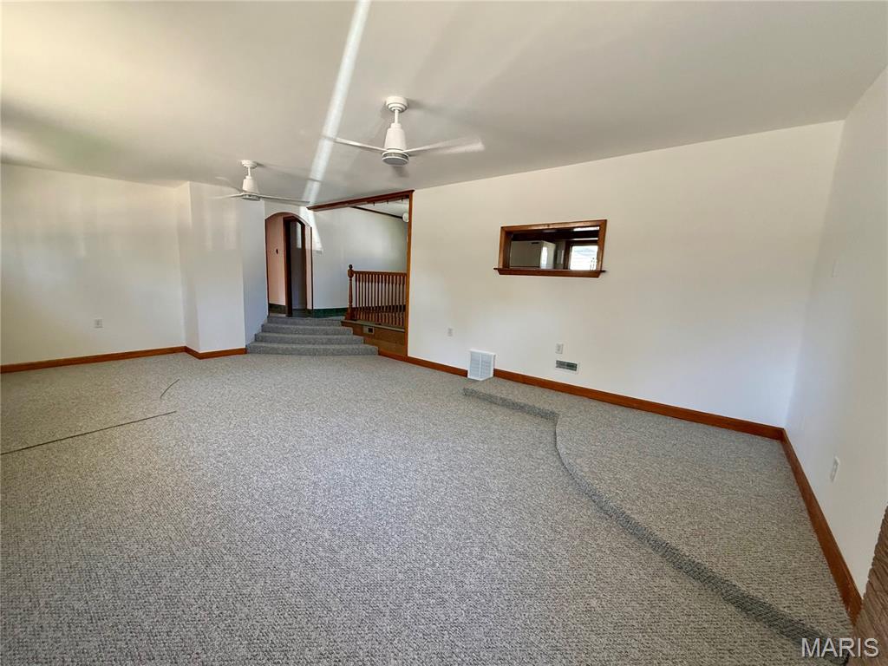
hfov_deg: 102.1
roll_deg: -2.0
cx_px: 444
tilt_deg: -7.6
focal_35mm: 14
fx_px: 359
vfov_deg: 85.7
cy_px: 333
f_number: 2.2
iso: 400
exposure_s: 1/88
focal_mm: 2.22
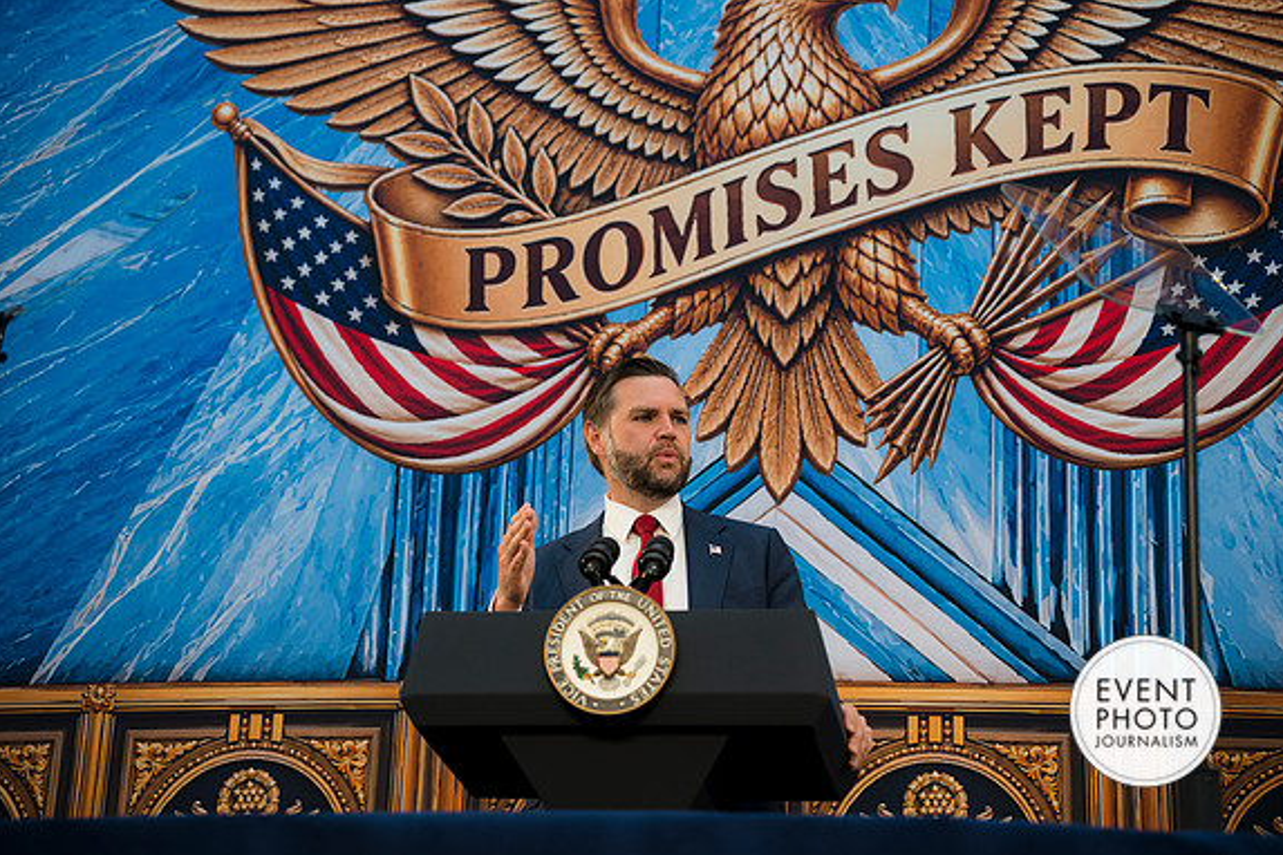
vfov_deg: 15.9
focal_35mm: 86
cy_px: 426
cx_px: 647
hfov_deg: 23.6
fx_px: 3065
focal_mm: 85
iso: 200
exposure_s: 1/200
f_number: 2.8
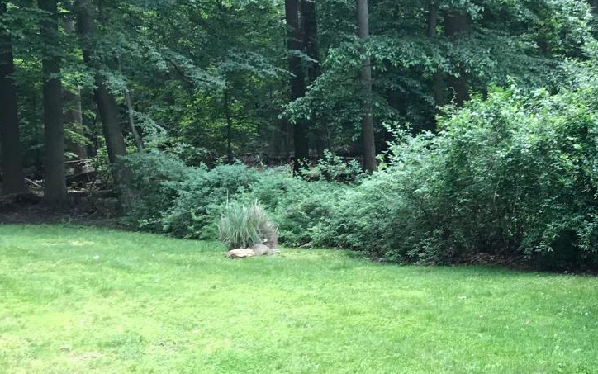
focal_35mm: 59
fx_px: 962
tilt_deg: -2.3
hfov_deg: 32.6
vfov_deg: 22.0
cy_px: 211
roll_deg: +2.3
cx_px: 552
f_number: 1.8
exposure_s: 1/123
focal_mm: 3.99
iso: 20
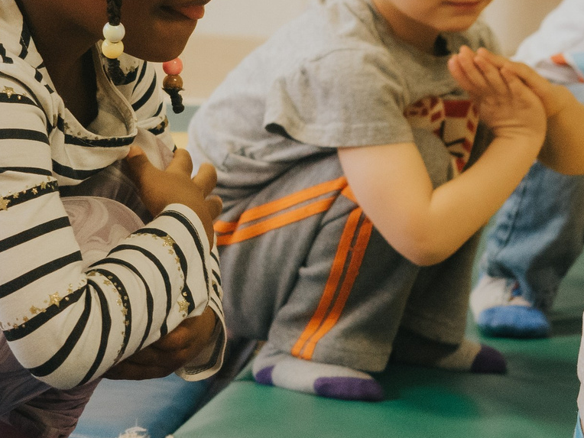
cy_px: 146
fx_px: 3391
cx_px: 108
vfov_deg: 7.4
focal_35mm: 201
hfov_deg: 9.8
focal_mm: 30
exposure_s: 1/200
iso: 800
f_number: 2.8
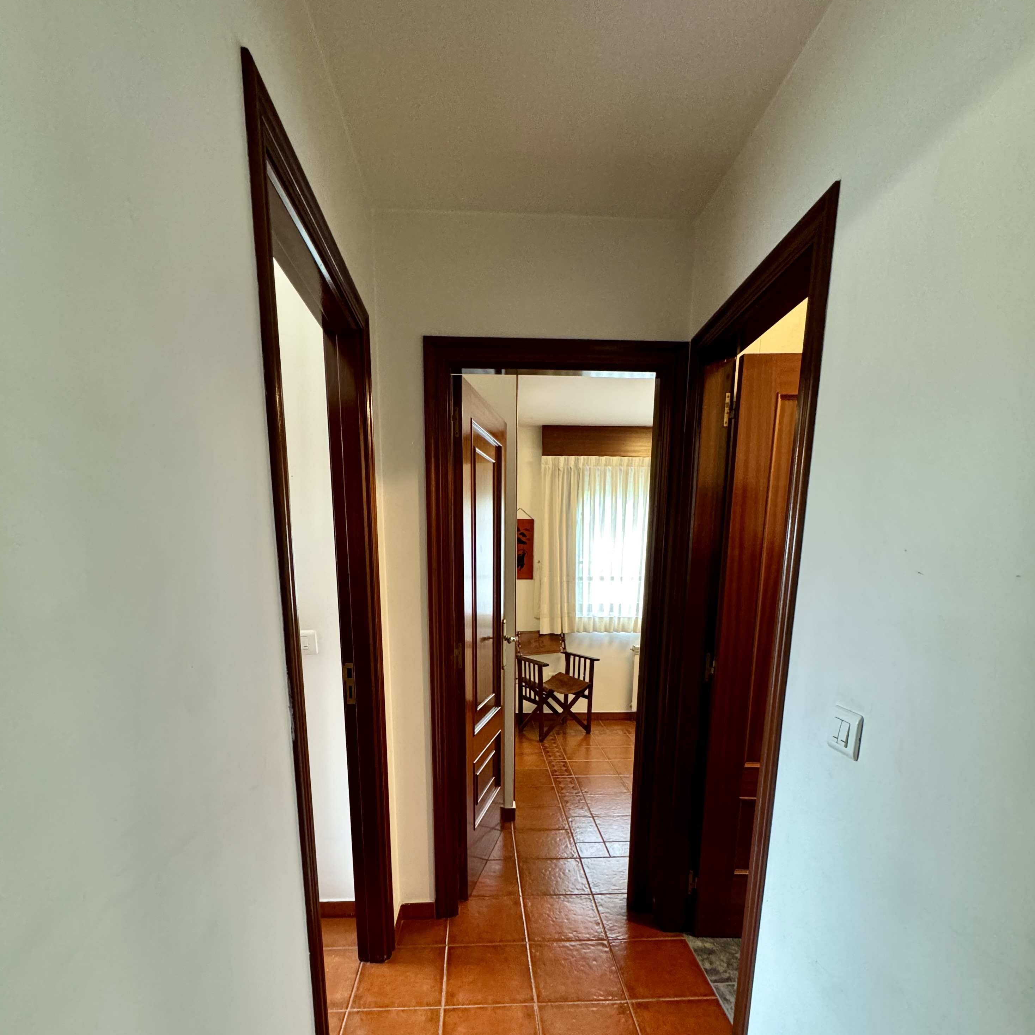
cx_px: 508
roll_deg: +0.3
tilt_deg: -12.2
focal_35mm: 17
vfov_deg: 81.4
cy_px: 683
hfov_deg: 84.0
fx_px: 575
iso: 500
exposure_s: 1/50
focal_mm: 2.22
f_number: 2.2
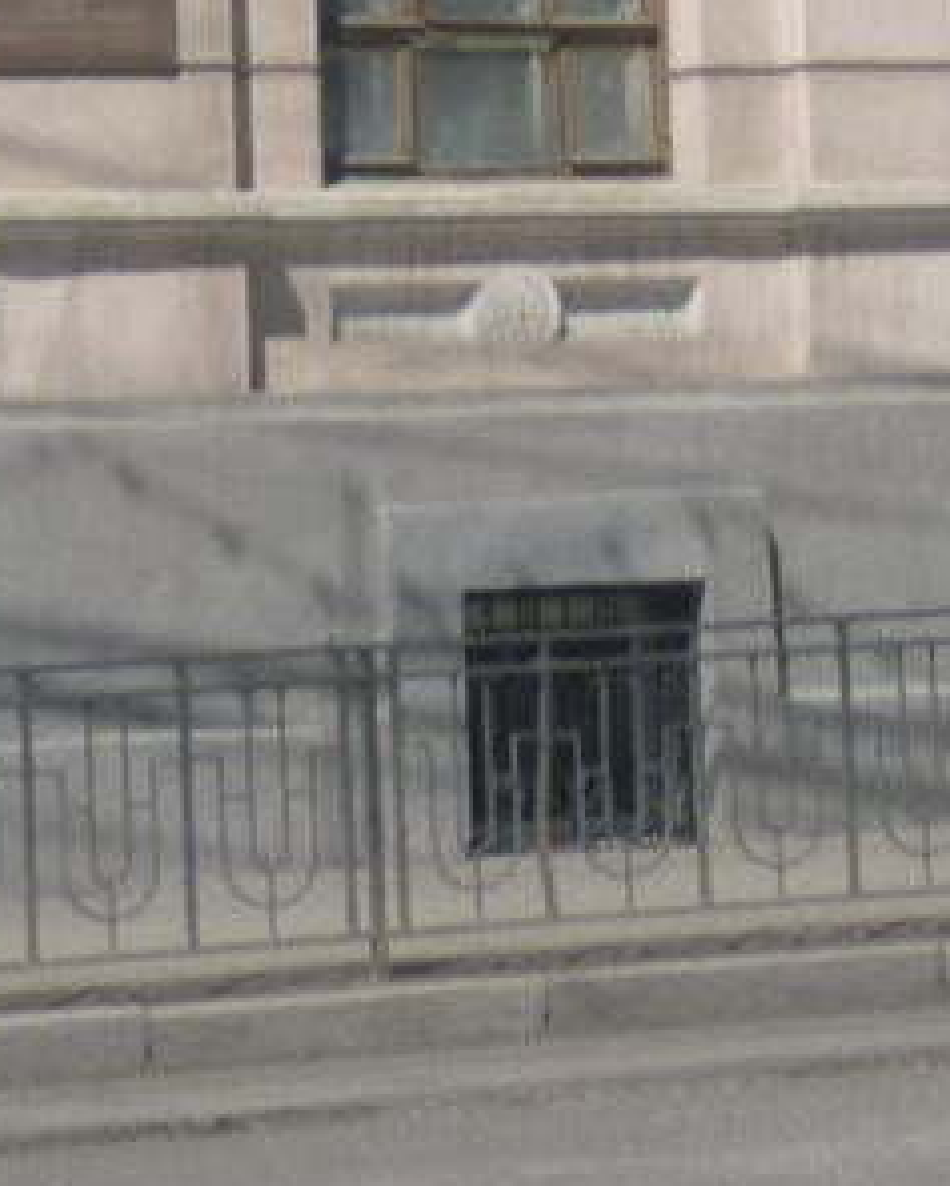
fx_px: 6885
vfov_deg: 9.1
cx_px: 842
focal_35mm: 196
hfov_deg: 7.9
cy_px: -1454
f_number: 8
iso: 80
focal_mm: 5.5
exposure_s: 1/250
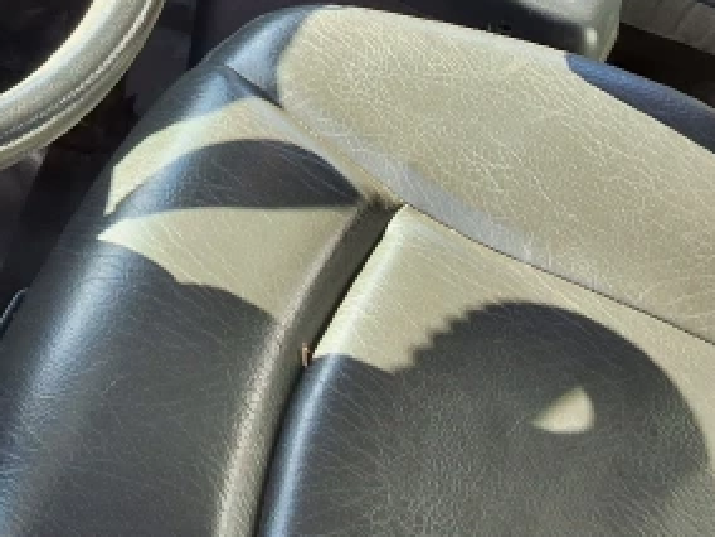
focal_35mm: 79
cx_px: -60
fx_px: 1632
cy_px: -121
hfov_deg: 23.3
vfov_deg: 17.7
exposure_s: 1/152
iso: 32
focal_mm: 2.91
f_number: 1.9
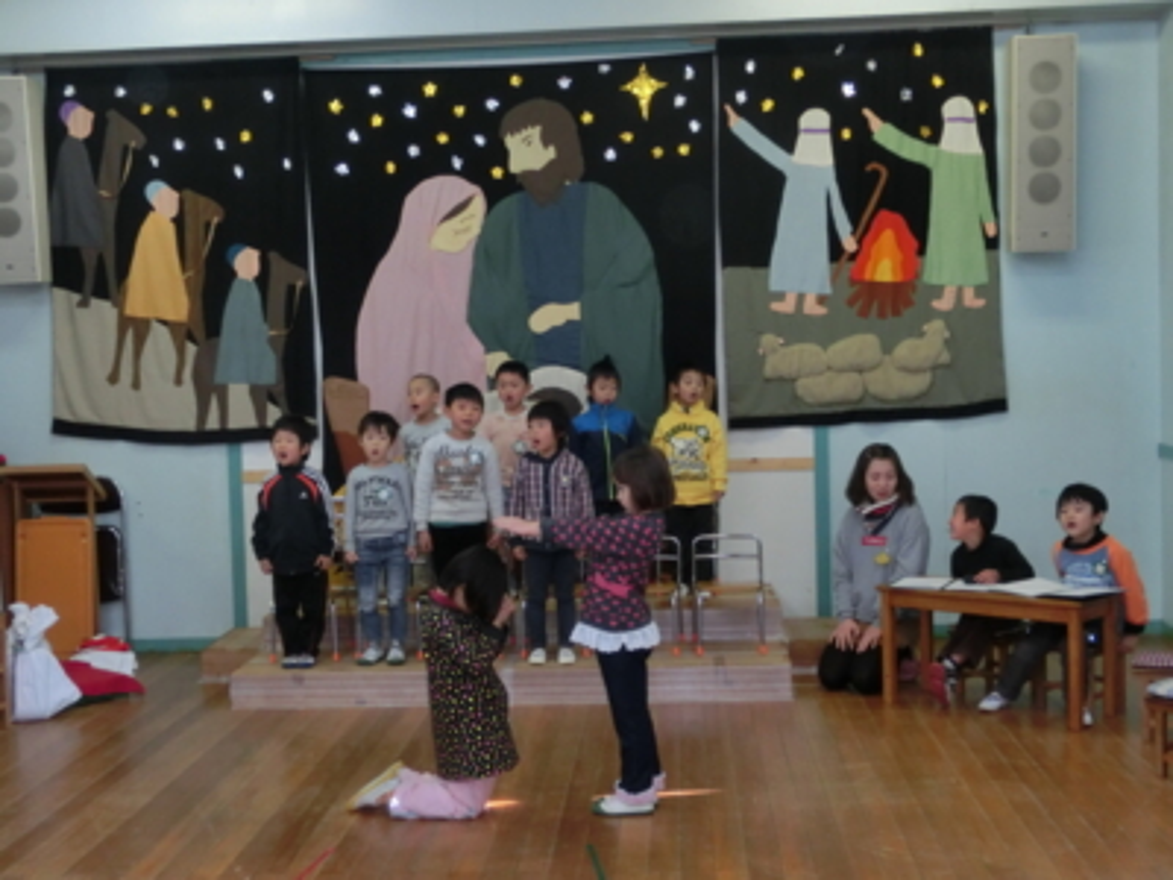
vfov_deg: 30.9
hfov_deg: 40.4
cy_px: 440
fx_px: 1593
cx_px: 586
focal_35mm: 47
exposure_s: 1/60
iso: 400
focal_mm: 8.29
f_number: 4.2
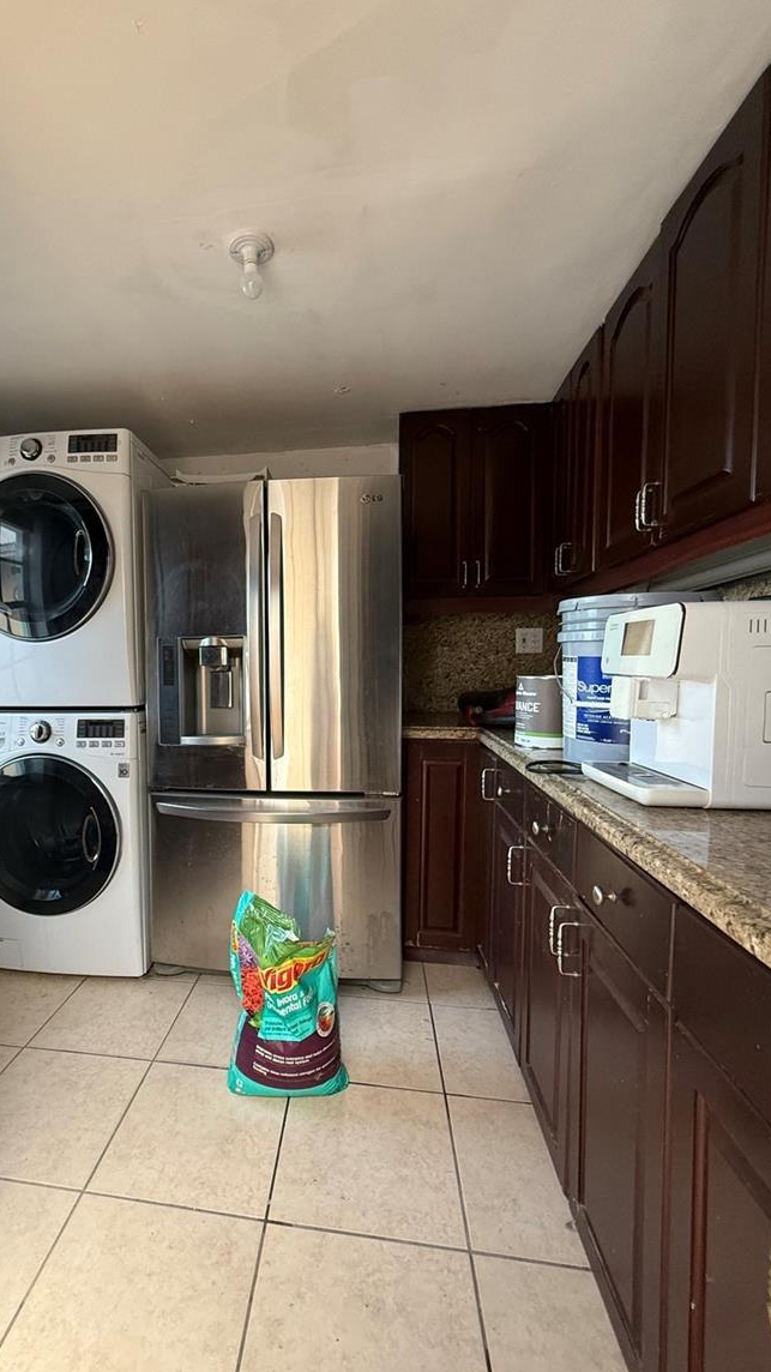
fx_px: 582
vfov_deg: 99.4
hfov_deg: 65.8
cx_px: 277
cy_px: 698
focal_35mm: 16
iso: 320
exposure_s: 1/94
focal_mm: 2.22
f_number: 2.2
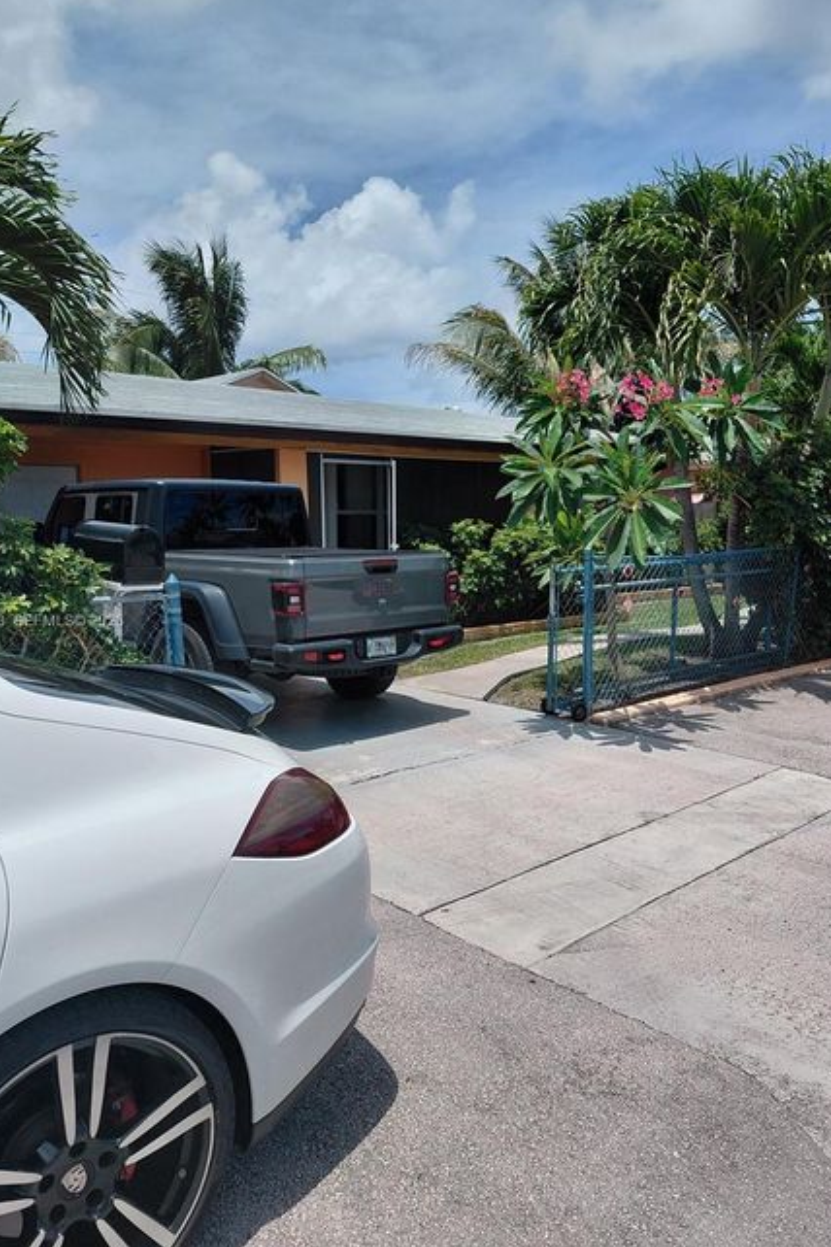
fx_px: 935
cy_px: 623
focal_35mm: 27
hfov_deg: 47.9
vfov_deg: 67.4
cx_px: 410
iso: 50
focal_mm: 4.69
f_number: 1.8
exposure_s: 1/4390
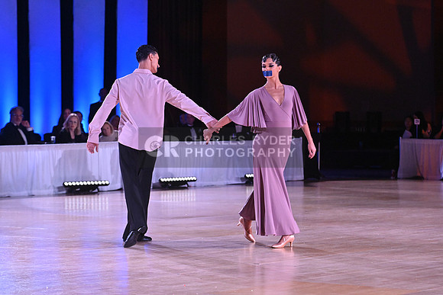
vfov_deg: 10.6
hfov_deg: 15.8
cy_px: 148
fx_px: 1600
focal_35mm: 130
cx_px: 222
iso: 5000
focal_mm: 130
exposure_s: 1/400
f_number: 5.6
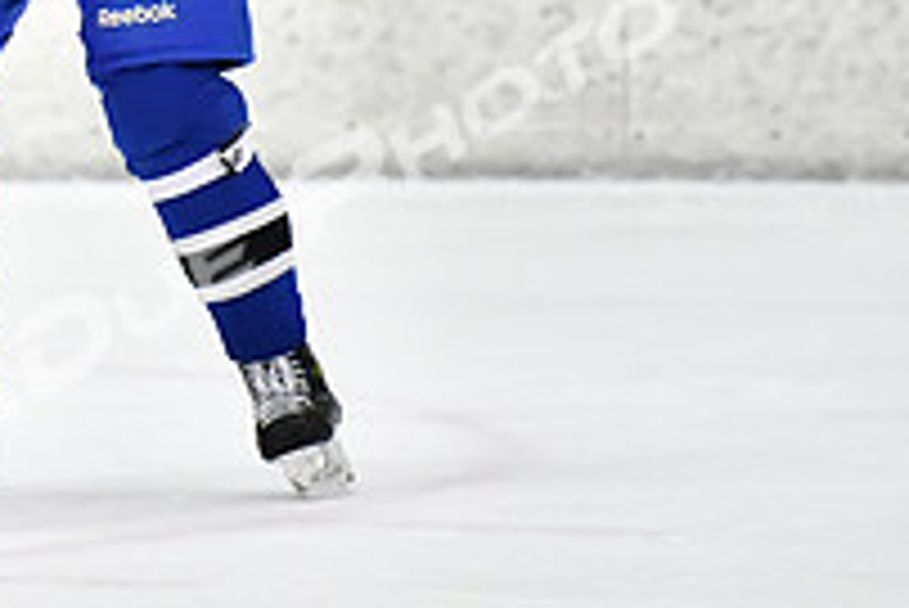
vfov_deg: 1.8
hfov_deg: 2.7
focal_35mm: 775
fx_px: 19582
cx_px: -374
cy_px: -142
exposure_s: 1/1600
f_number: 2.8
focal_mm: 180
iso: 6400
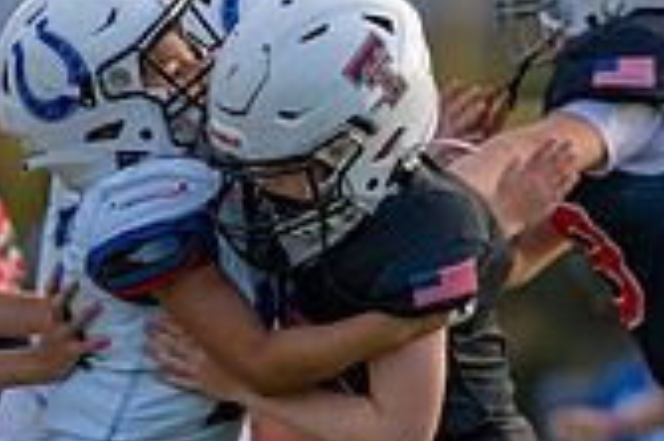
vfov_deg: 2.0
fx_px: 12825
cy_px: 368
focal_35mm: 696
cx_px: 183
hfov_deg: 3.0
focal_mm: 200
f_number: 2.8
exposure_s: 1/1250
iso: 200
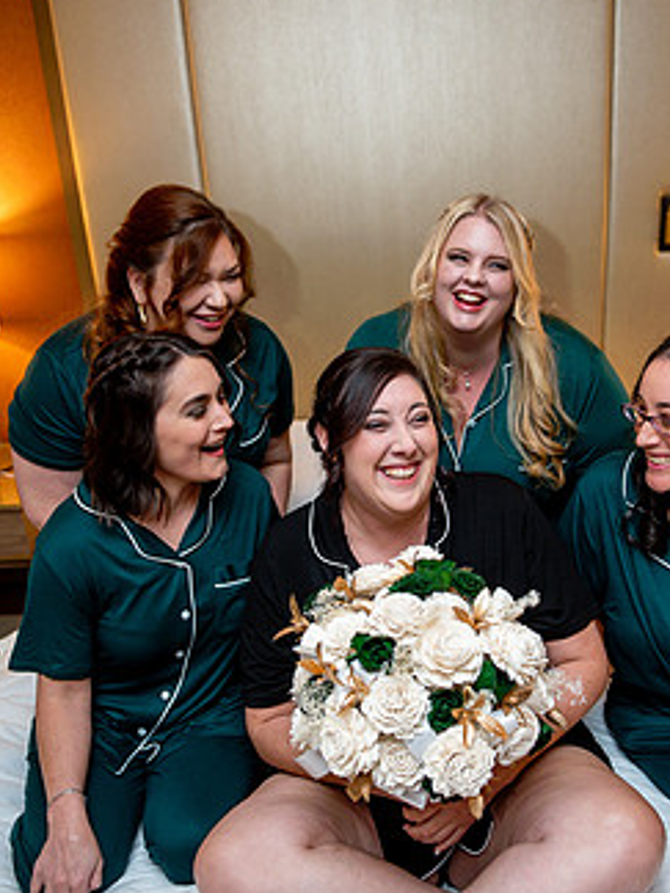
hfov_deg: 43.9
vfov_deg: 56.7
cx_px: 405
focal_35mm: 32
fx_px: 826
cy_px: 491
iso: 200
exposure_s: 1/60
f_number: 2.8
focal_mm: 24
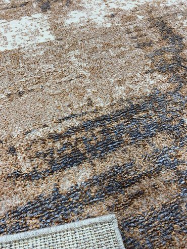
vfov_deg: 67.3
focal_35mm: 26
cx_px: 94
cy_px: 124
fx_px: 187
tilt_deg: -57.4
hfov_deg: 53.1
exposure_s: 1/106
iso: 100
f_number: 1.8
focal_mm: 4.25
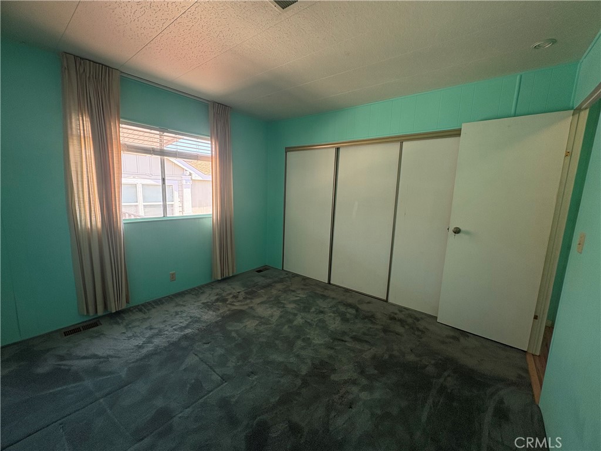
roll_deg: -1.8
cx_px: 300
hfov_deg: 102.1
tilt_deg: -8.6
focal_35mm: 14
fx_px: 243
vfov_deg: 85.7
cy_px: 226
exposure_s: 1/99
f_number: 2.2
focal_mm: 2.22
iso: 160
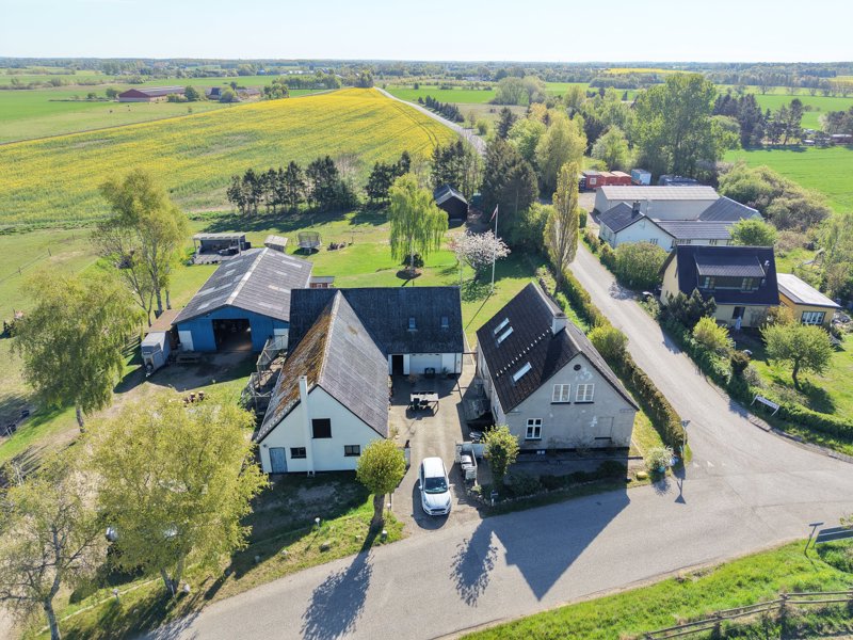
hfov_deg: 71.6
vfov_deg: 56.8
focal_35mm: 24
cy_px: 320
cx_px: 426
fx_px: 591
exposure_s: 1/1600
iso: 250
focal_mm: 8.67
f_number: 1.8
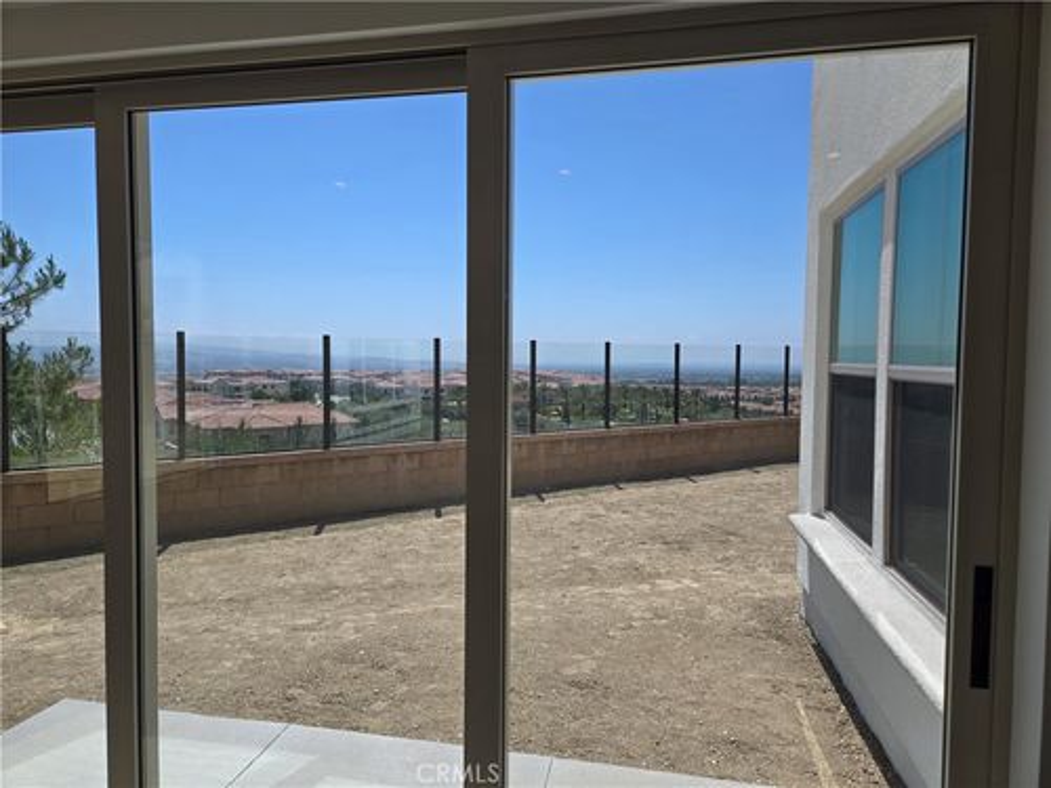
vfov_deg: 58.9
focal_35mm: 23
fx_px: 698
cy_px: 394
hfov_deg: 73.9
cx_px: 526
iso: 25
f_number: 1.8
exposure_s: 1/1879
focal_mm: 5.4
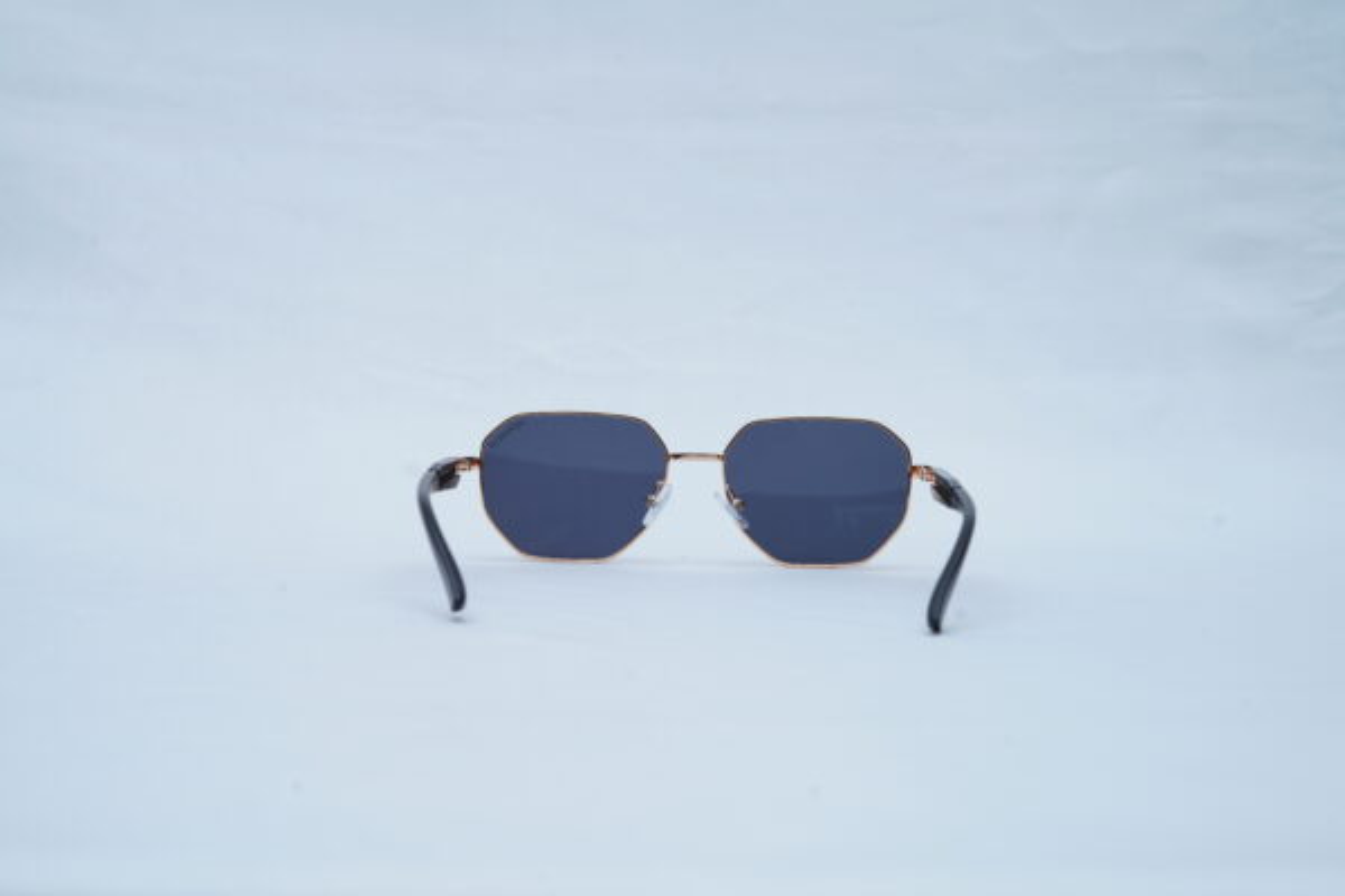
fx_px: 1868
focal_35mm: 50
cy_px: 448
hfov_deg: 39.6
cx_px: 672
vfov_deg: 27.0
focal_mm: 50
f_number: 9
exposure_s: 1/160
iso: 125
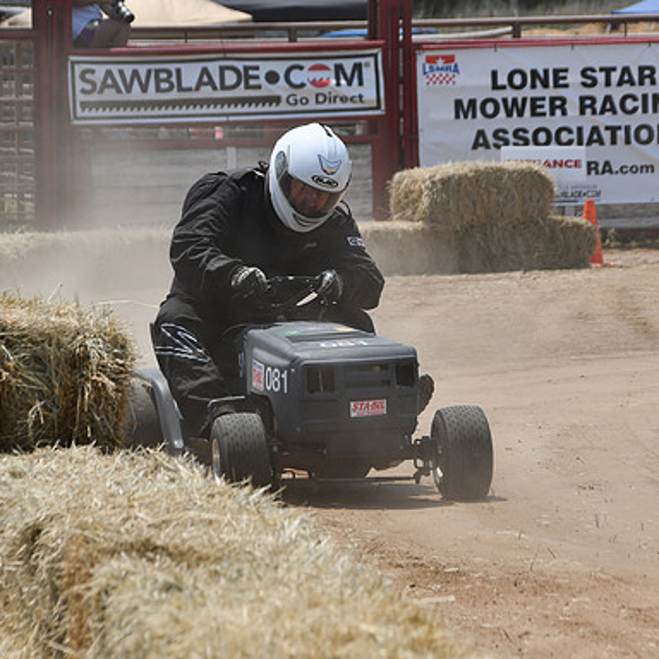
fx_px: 6418
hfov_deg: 5.9
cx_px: 371
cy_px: 330
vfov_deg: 5.9
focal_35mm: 298
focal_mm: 155
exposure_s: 1/500
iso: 100
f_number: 8
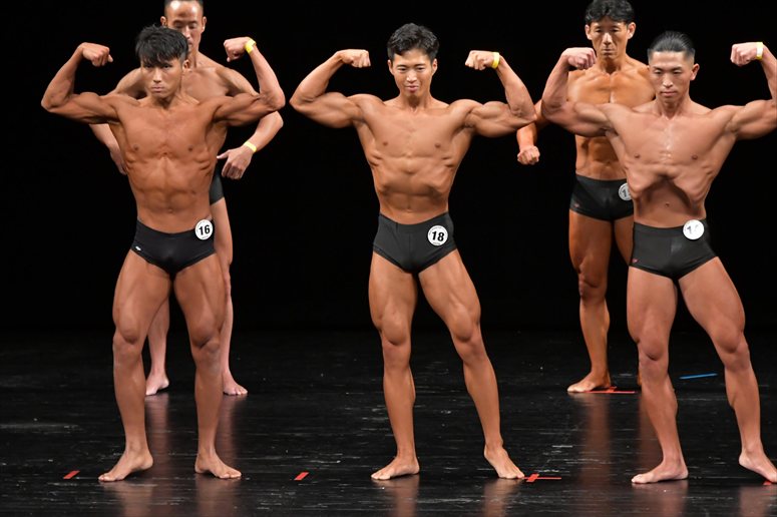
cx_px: 388
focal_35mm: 285
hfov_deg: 7.2
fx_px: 6148
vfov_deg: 4.8
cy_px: 258
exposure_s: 1/400
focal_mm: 190
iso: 3200
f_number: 5.6
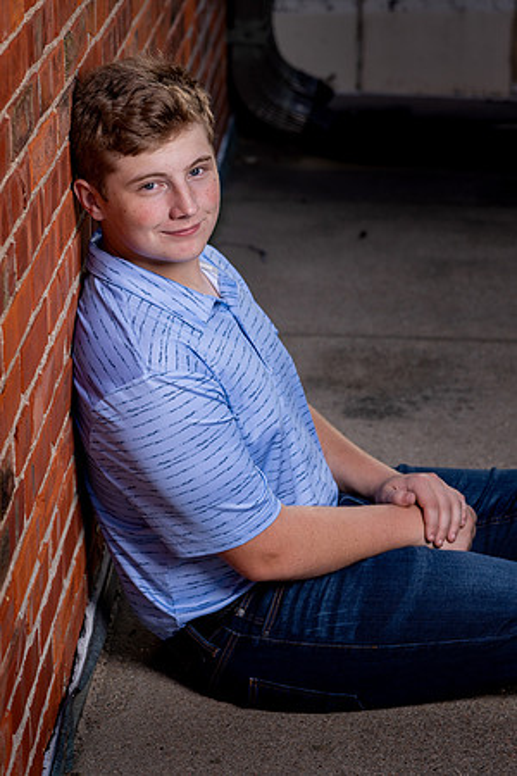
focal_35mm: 70
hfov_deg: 19.5
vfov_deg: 28.8
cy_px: 388
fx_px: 1508
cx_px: 258
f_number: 4
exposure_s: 1/160
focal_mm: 70
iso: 160
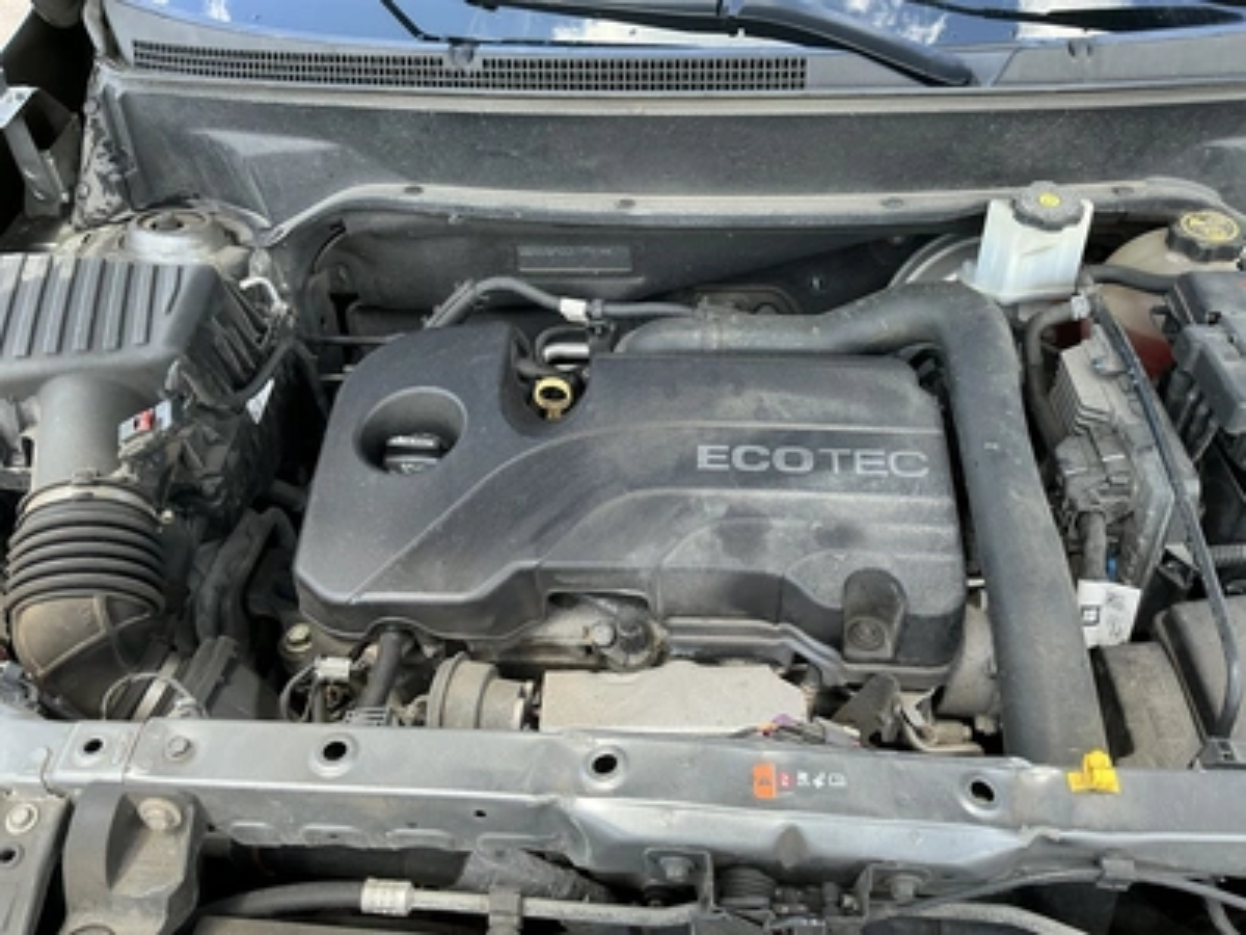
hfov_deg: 63.4
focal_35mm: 28
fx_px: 1008
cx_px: 623
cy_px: 468
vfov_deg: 49.7
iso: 25
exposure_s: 1/122
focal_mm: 3
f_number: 1.8
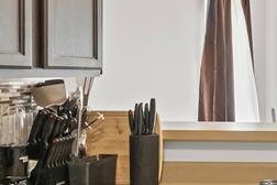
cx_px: 370
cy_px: 86
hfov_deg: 25.9
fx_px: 500
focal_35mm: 65
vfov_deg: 20.9
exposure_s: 1/125
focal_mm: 16
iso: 4000
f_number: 4
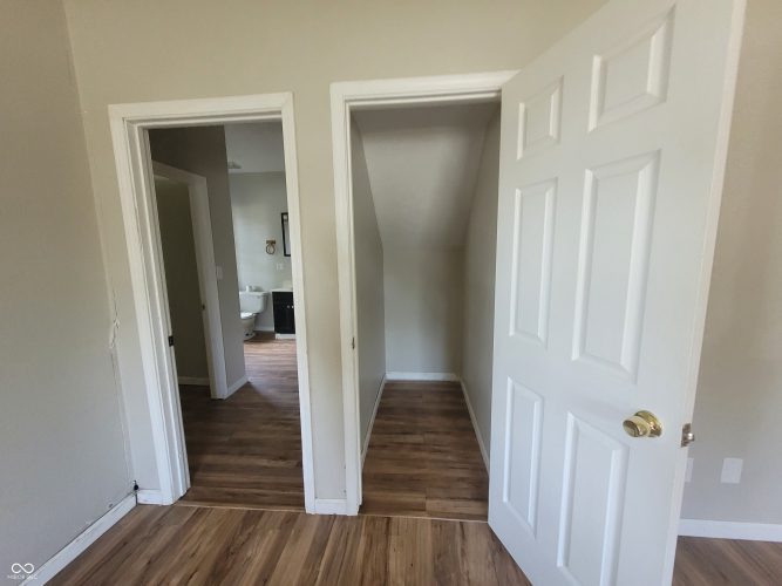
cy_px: 293
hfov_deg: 106.2
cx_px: 391
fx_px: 294
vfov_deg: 89.9
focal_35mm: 13
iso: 160
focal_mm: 1.74
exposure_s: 1/60
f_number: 2.2
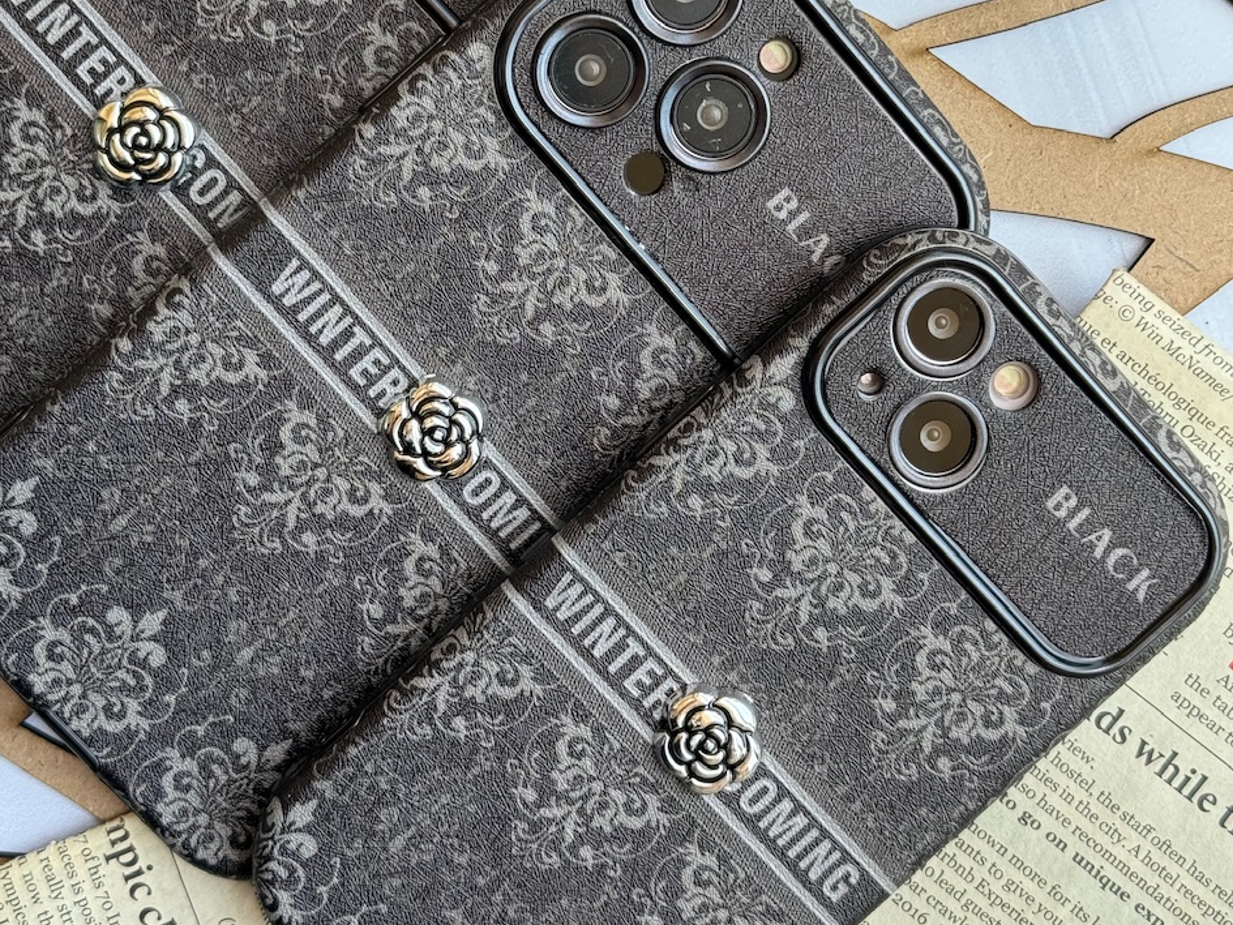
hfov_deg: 29.8
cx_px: 613
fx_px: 2316
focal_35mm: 65
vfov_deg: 22.4
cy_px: 228
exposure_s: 1/362
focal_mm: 6.76
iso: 64
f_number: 1.78
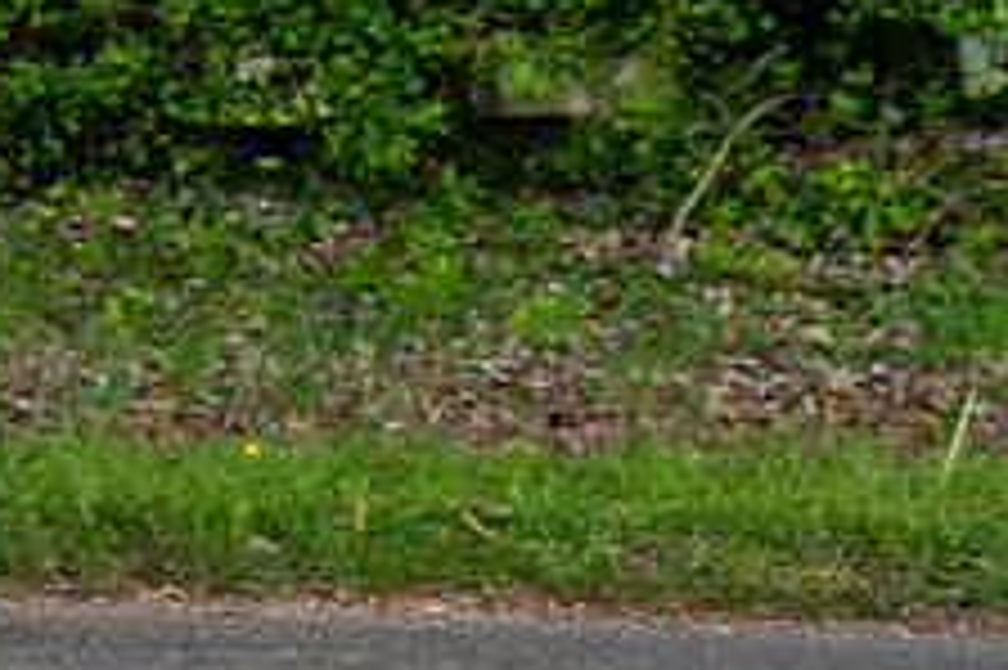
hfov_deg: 9.1
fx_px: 6239
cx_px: -126
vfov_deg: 6.1
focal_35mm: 223
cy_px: -38
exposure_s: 1/800
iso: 1250
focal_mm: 86
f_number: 4
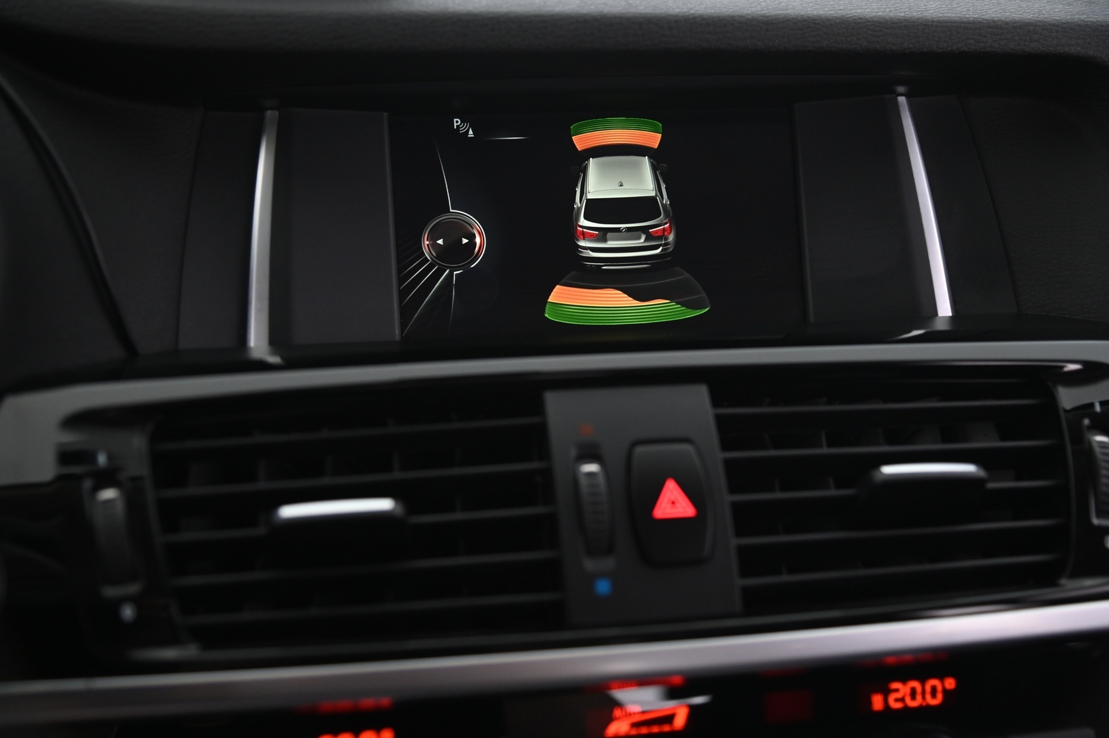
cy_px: 369
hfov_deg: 41.1
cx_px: 554
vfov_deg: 28.0
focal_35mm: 48
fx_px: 1477
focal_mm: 48
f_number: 4
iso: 2000
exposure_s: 1/20
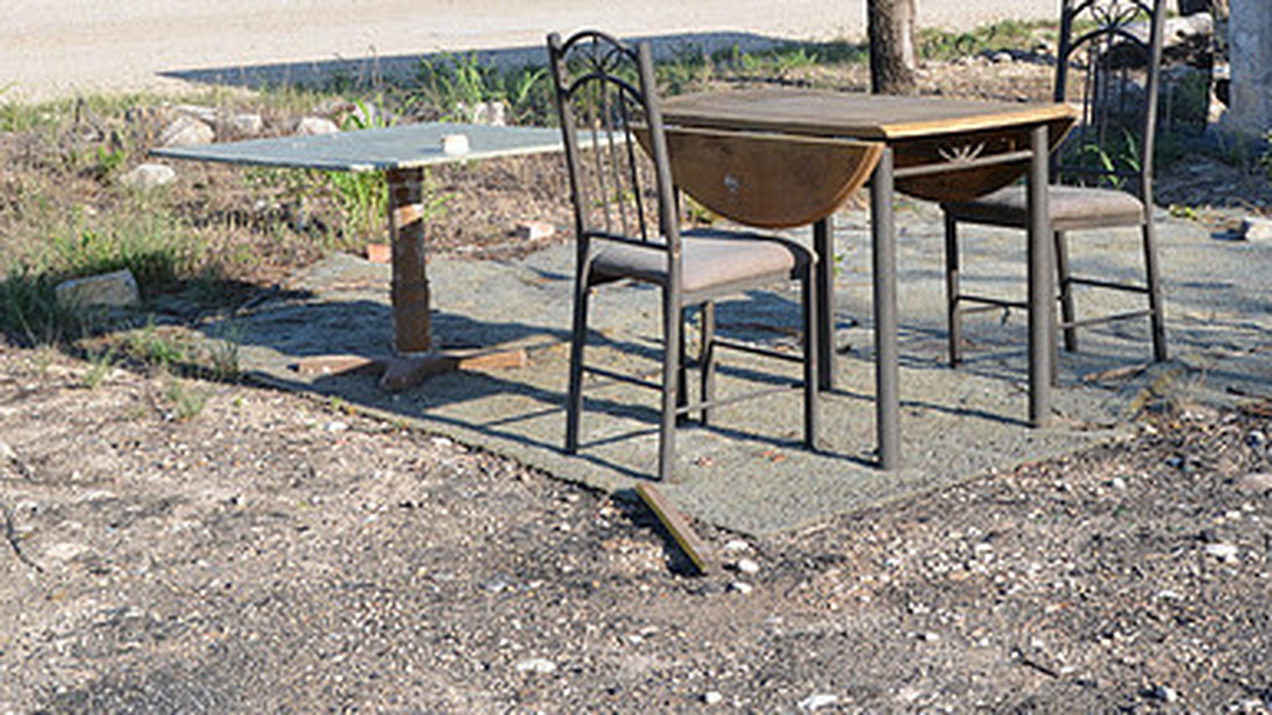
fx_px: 2226
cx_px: 837
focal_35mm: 66
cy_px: 105
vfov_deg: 18.0
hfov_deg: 31.7
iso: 140
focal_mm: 28
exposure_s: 1/250
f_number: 8
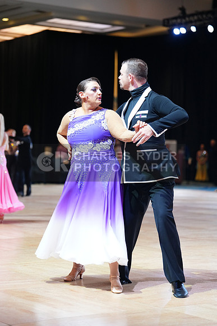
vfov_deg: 21.9
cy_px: 163
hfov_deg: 14.7
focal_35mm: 93
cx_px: 108
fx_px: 840
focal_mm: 93
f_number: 2.8
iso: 2000
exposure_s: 1/400
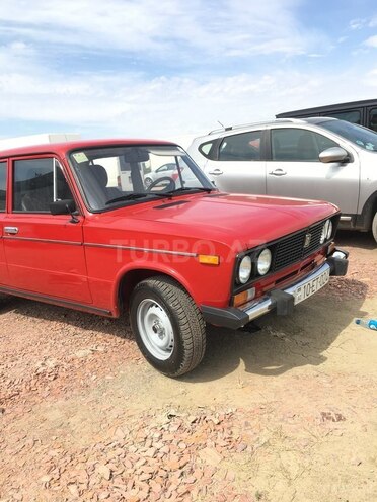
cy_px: 251
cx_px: 188
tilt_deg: -10.8
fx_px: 421
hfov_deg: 48.2
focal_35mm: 29
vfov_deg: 61.7
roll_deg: +4.9
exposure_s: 1/785
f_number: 2.2
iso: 25
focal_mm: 4.15
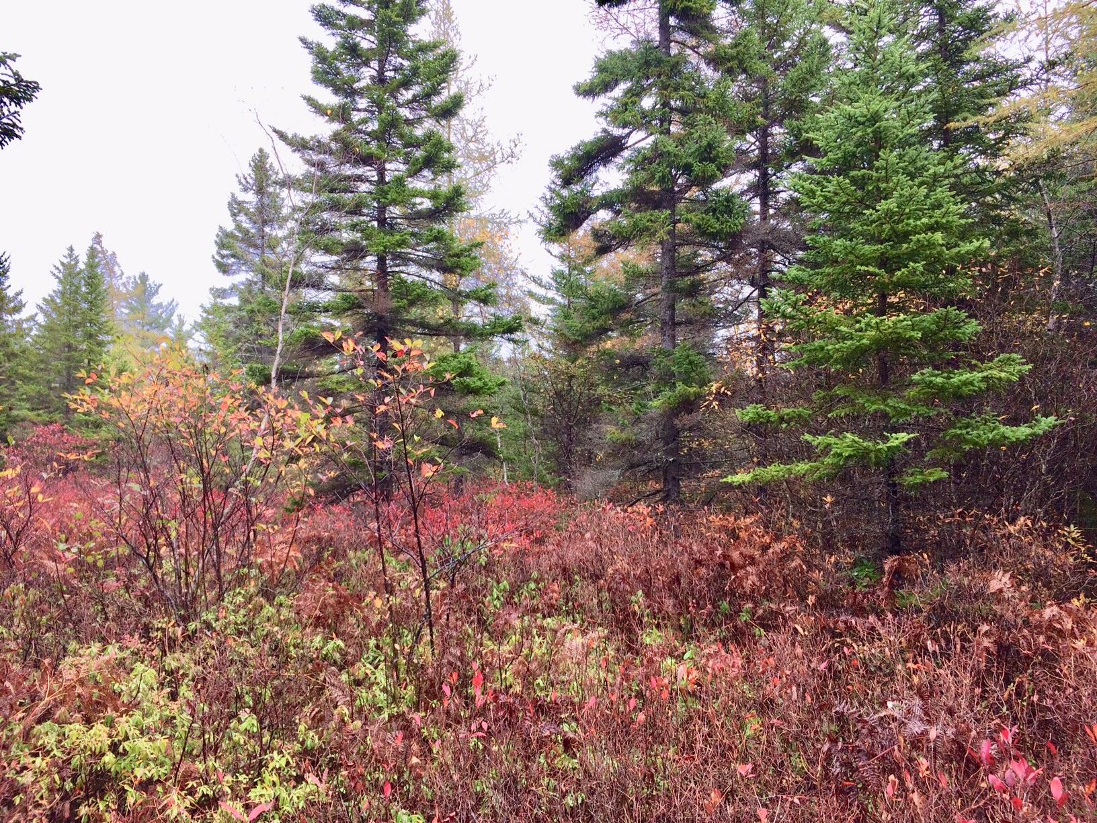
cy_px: 412
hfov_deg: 61.7
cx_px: 548
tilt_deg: +3.9
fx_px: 919
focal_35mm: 29
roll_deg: +2.0
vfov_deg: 48.2
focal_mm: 4.15
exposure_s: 1/149
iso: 32
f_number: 2.2
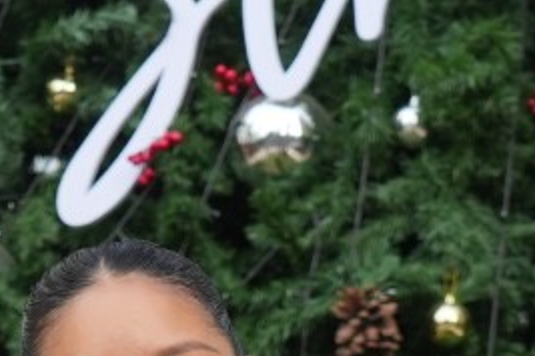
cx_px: 192
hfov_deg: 6.3
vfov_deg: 4.1
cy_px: 696
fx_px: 4874
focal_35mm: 328
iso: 500
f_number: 5.6
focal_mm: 54
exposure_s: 1/640
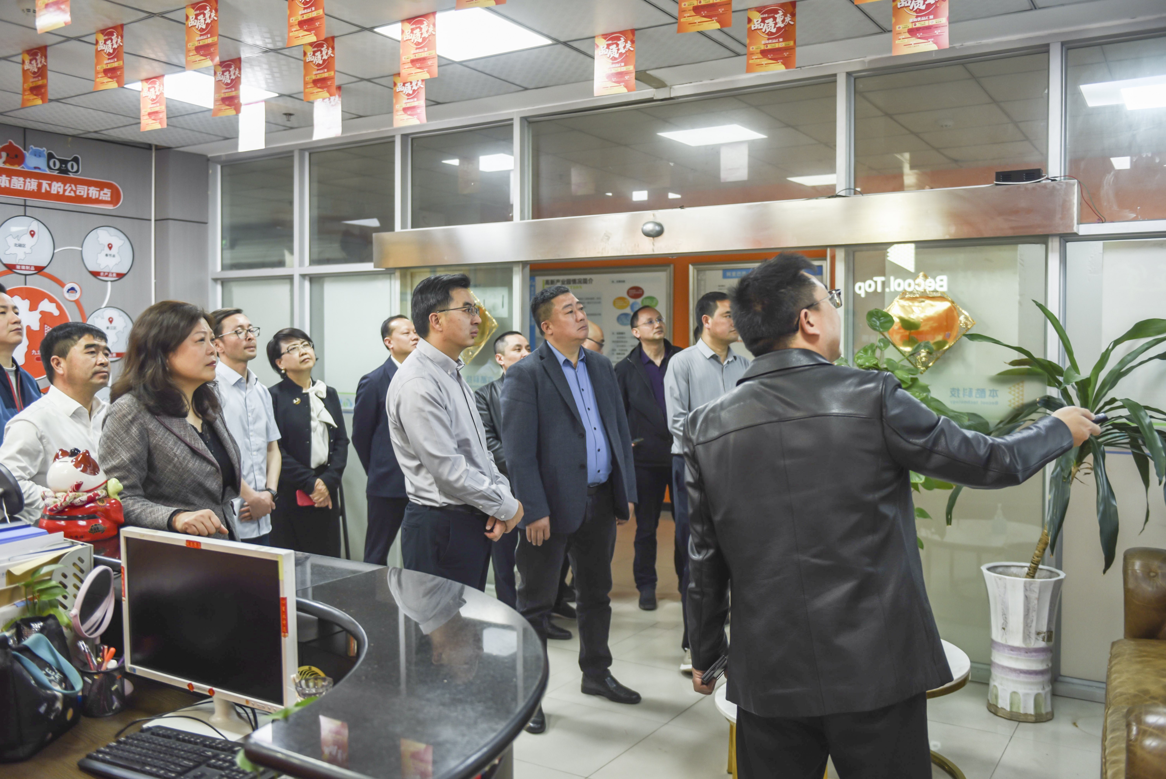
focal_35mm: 31
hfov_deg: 60.3
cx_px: 583
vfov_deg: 42.4
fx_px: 1004
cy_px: 390
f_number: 2.8
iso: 500
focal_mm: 31
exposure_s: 1/100
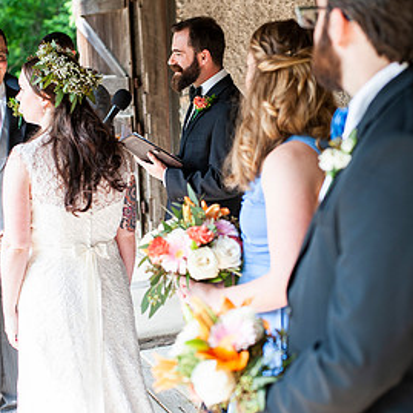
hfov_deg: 24.3
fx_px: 958
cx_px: 214
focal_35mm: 71
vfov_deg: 24.3
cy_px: 207
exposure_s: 1/500
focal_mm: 50
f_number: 3.2
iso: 400
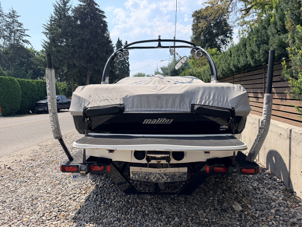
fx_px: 209
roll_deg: +1.2
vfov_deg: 56.8
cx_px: 151
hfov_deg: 71.6
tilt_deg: -5.6
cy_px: 114
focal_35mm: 24
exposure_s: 1/4975
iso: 100
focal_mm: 6.76
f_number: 1.78
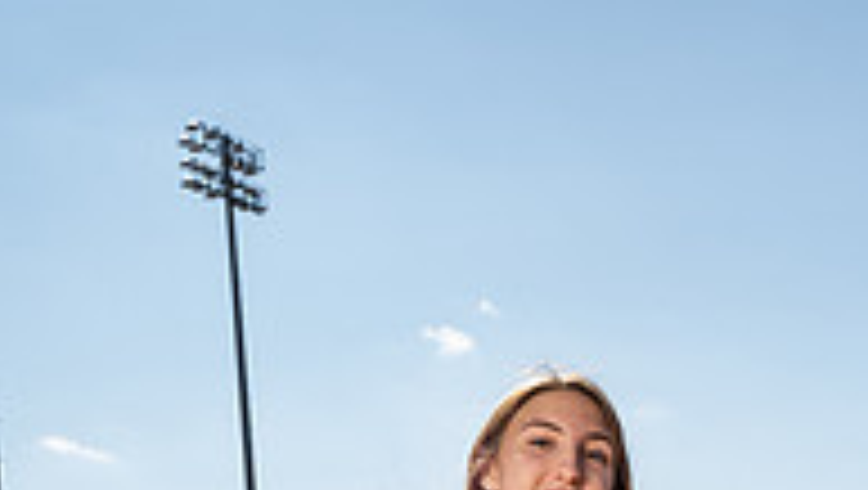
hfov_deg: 26.7
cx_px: 670
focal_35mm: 78
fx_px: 1797
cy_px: 1007
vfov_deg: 13.2
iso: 64
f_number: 8
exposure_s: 1/250
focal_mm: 32
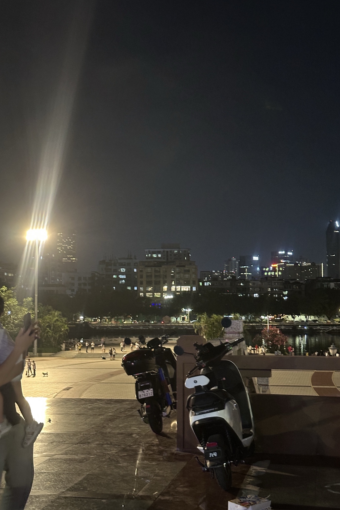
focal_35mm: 50
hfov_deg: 27.0
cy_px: 255
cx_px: 163
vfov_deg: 39.6
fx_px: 708
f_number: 1.78
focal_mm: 6.86
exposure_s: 1/20
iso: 640
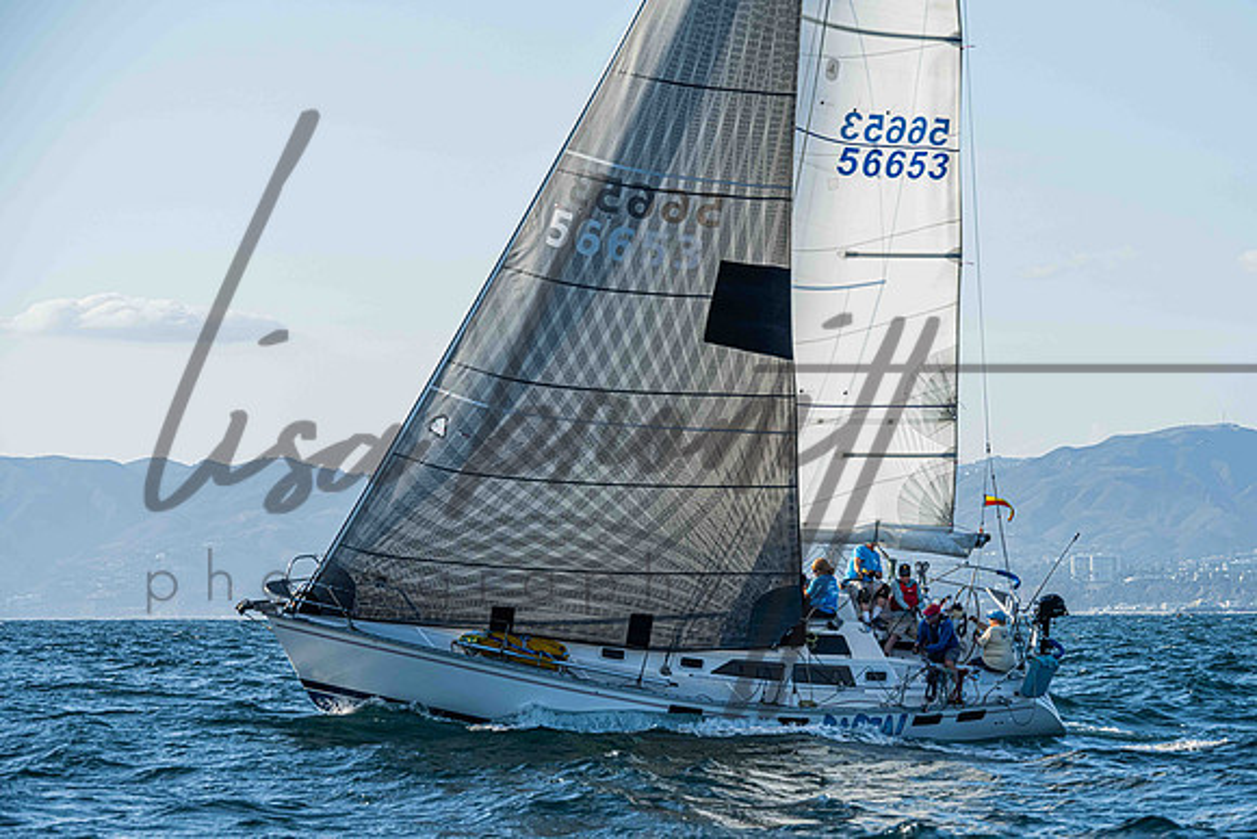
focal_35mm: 142
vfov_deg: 9.7
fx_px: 4944
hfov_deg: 14.5
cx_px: 703
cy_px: 475
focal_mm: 125
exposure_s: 1/1000
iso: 400
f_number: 8
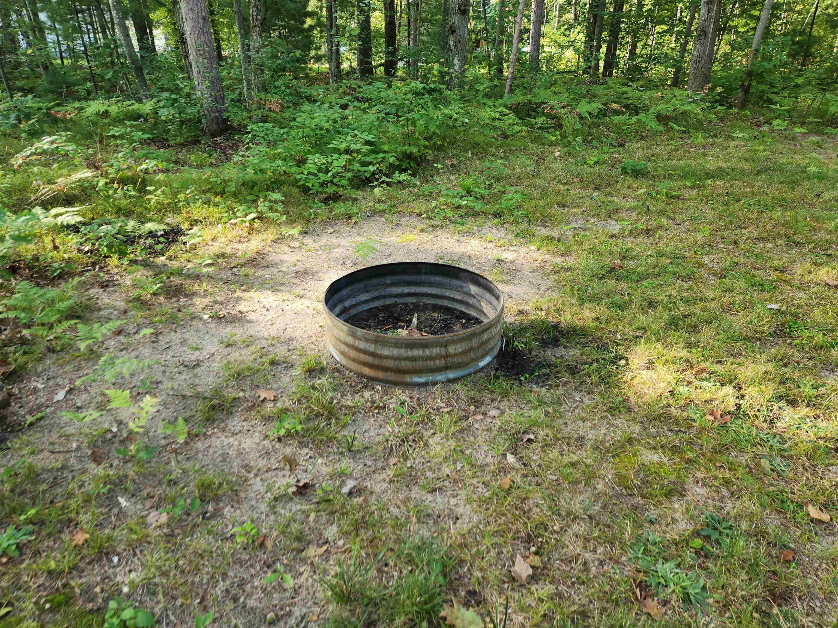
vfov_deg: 58.9
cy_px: 314
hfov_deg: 73.9
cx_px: 419
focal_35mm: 23
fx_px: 557
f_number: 1.8
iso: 50
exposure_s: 1/120
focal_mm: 5.4
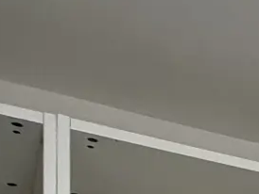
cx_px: 485
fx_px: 734
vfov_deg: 12.2
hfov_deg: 16.3
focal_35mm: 98
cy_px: 458
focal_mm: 2.22
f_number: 2.2
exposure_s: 1/101
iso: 320
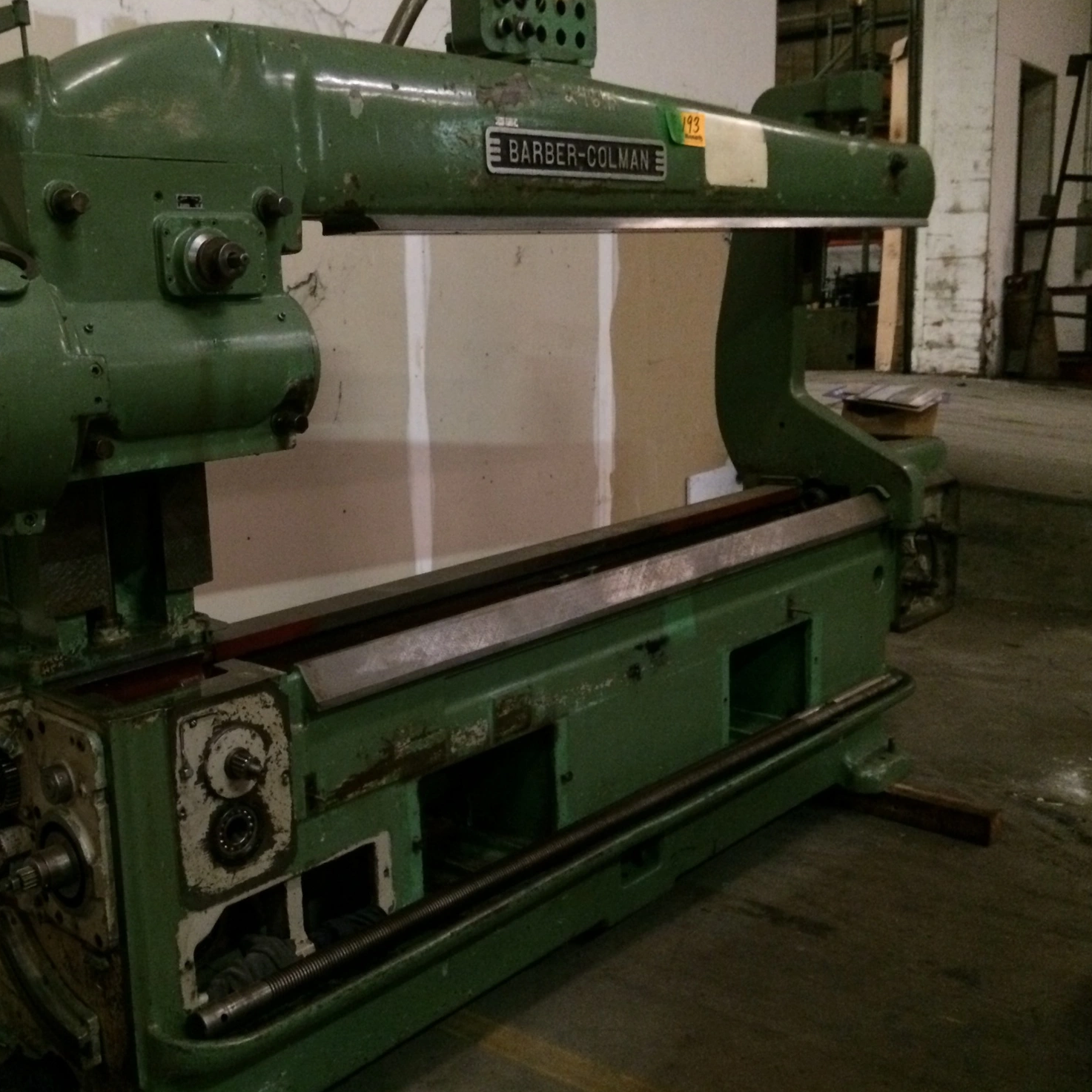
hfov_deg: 45.4
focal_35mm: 36
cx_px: 373
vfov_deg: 46.0
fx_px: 1285
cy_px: 546
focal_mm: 4.12
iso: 500
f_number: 2.2
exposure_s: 1/15
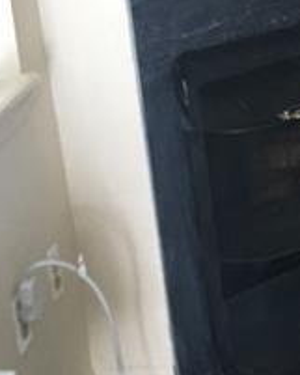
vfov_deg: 17.6
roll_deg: +1.4
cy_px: 82
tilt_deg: -15.4
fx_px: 1198
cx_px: 507
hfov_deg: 13.1
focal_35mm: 108
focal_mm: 4.15
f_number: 2.2
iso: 32
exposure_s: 1/30
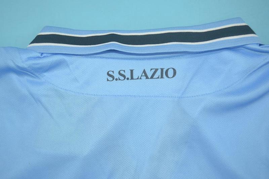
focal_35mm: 36
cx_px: 134
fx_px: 269
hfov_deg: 53.1
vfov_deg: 36.9
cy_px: 90
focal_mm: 24
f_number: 4
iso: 200
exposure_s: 1/125
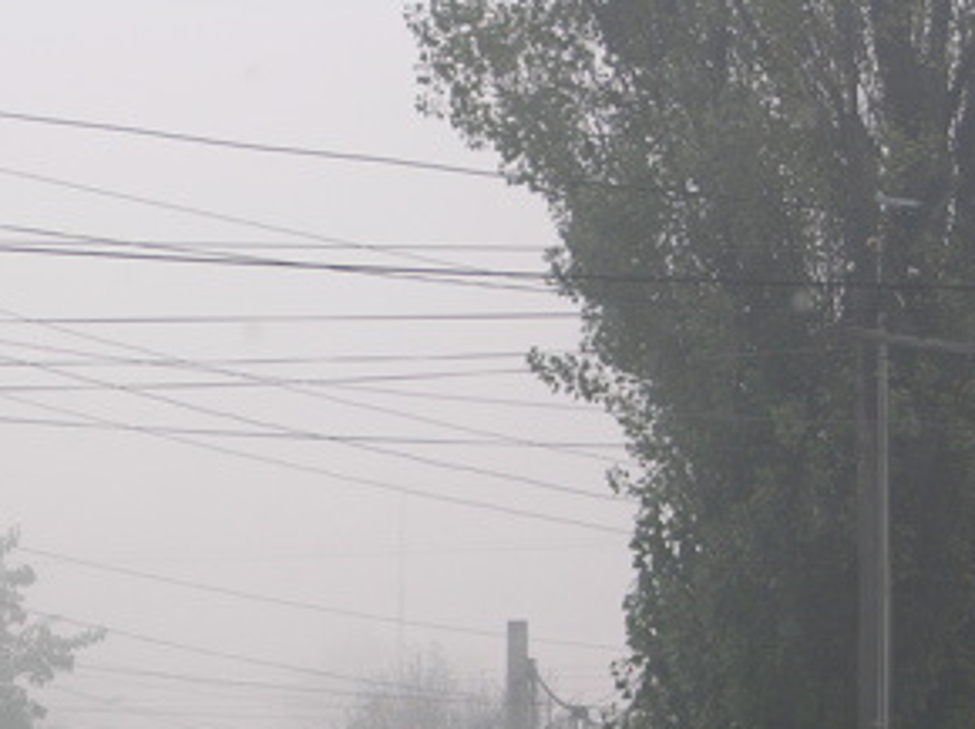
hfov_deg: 8.9
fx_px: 6220
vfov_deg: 6.7
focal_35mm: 221
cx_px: 138
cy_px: 800
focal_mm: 25.4
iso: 50
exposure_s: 1/130
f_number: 3.6
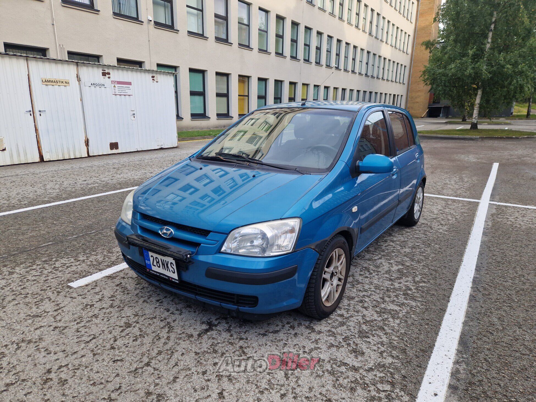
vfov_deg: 58.9
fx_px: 356
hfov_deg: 73.9
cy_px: 201
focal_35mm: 23
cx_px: 268
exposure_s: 1/3030
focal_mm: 5.4
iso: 50
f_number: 1.8
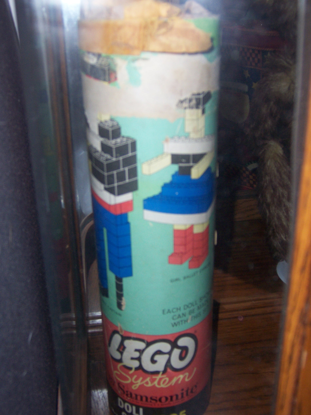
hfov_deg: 36.0
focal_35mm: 40
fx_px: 479
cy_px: 208
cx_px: 156
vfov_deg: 46.8
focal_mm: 6.7
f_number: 3.4
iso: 140
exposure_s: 1/60
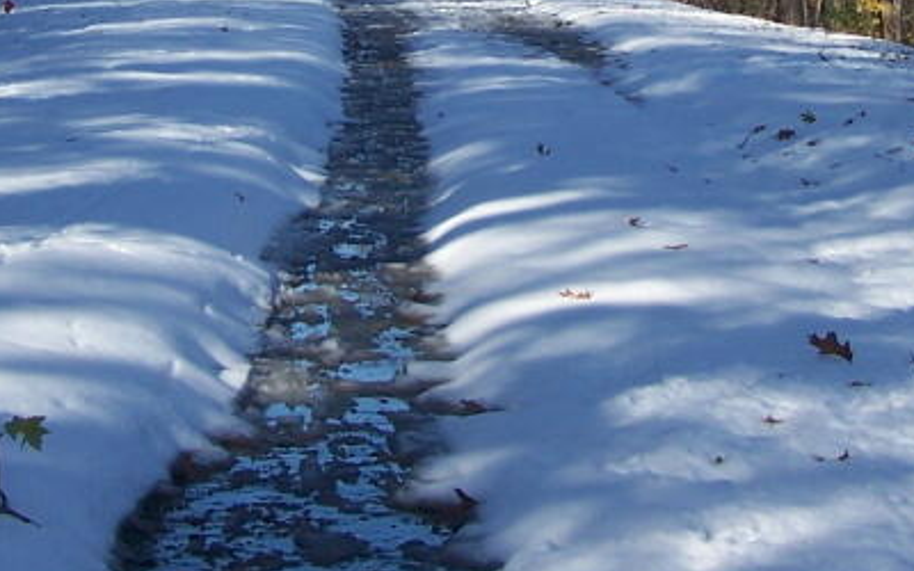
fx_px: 2566
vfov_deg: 12.4
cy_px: -114
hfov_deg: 20.2
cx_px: 542
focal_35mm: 103
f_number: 4
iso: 80
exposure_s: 1/640
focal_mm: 6.3
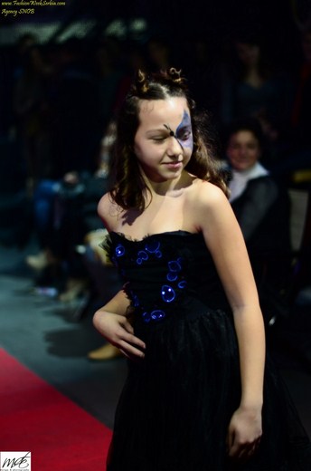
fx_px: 977
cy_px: 236
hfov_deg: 18.1
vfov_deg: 27.1
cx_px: 156
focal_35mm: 75
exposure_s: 1/160
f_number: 1.4
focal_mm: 50
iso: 320
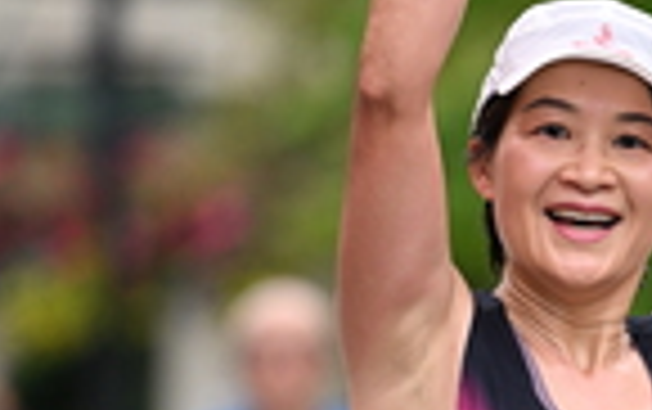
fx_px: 13076
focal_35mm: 735
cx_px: 582
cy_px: 419
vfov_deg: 1.8
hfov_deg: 2.9
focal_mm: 190
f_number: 2.8
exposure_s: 1/2000
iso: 640
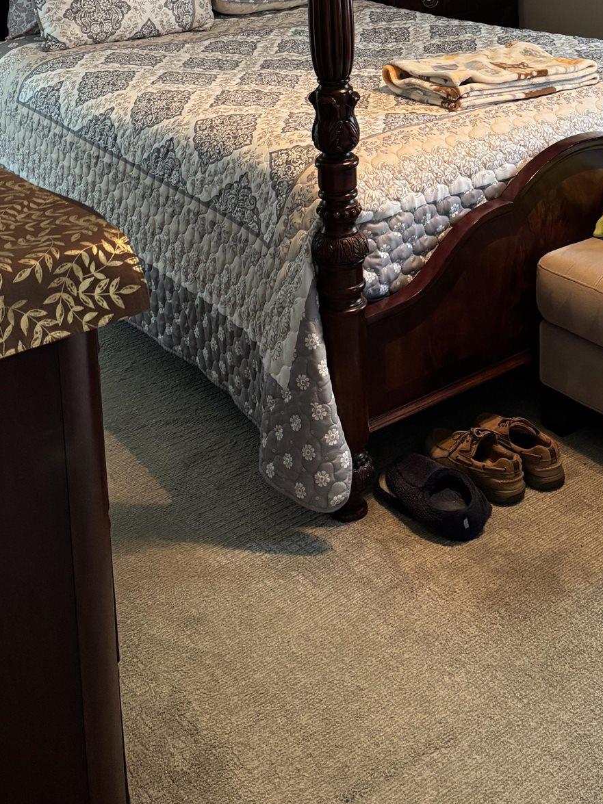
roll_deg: +1.4
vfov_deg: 34.5
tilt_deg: -11.4
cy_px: 21
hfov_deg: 28.4
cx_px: 383
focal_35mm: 51
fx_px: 1185
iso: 500
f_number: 1.6
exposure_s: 1/40
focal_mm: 5.96
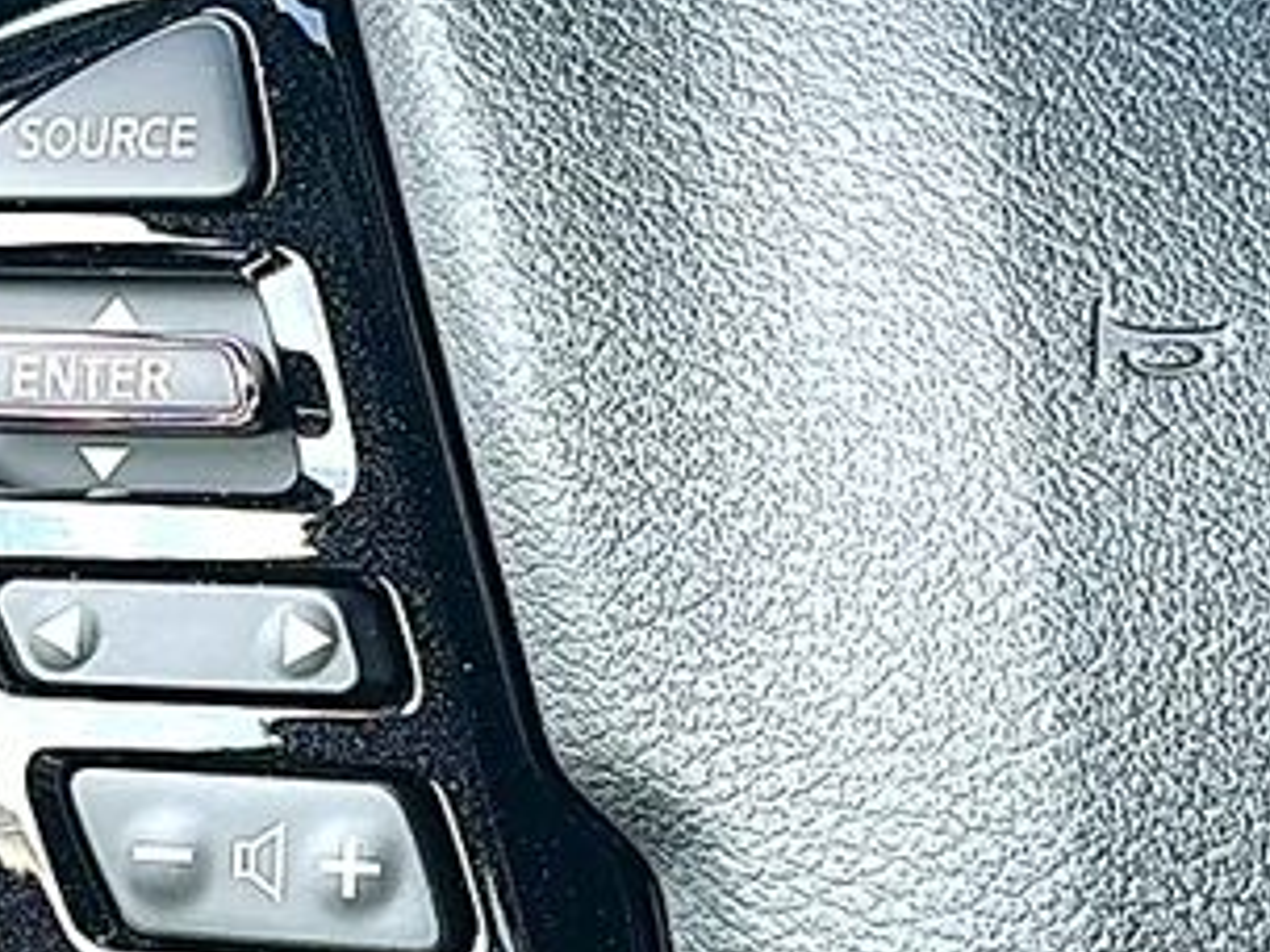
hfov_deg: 19.4
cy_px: 695
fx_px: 3632
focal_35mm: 99
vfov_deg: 14.9
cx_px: 88
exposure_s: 1/161
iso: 64
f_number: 1.78
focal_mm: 6.86
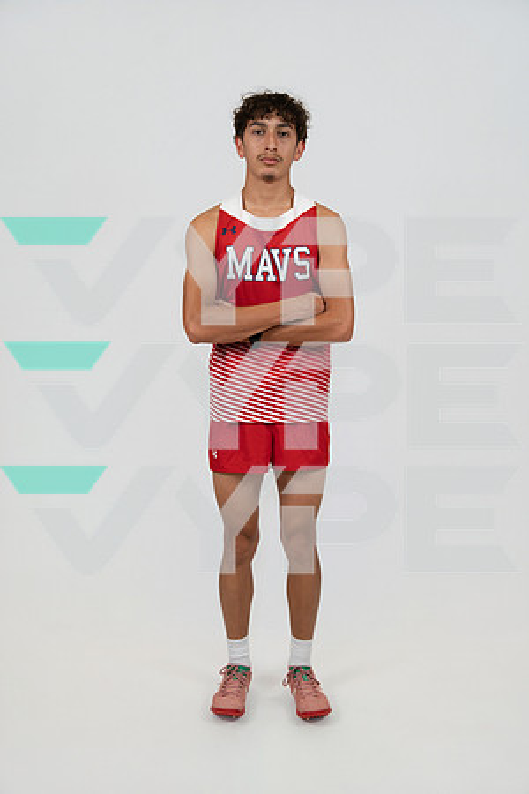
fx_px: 853
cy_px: 397
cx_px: 264
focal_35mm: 39
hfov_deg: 34.5
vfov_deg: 49.9
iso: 400
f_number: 4
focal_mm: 38.7
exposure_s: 1/125
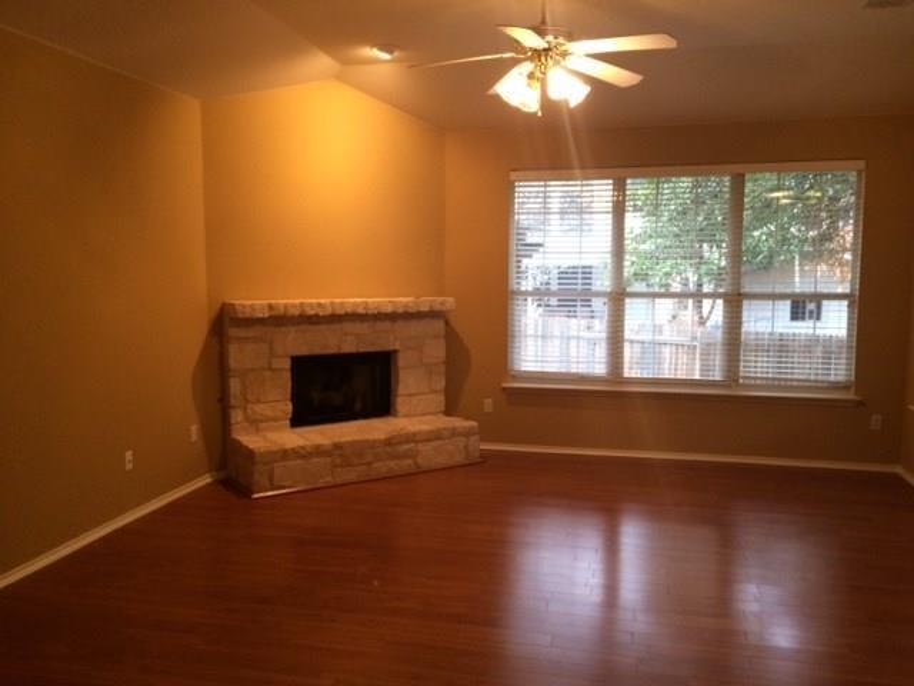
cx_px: 457
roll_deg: +1.4
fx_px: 766
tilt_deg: -6.0
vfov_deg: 48.2
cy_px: 343
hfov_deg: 61.7
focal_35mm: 29
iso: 125
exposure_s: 1/30
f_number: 2.2
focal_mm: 4.15
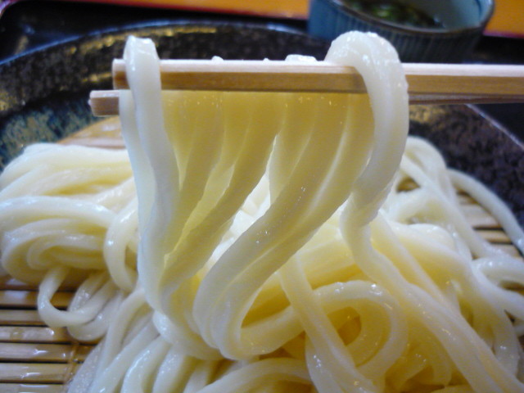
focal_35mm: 33
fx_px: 500
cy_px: 196
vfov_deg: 42.9
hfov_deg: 55.4
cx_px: 262
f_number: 2.8
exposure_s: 1/30
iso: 400
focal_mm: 5.5
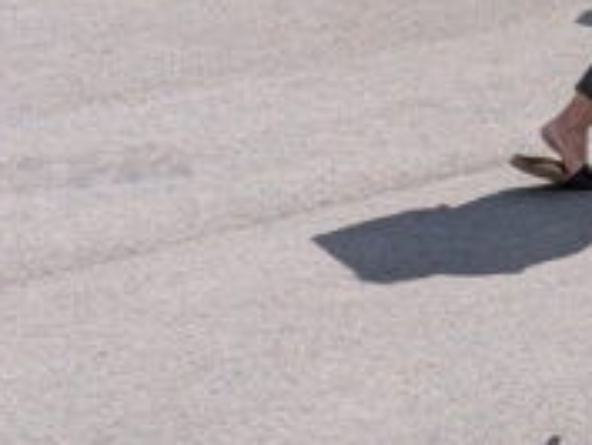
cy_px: -336
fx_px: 3080
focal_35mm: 180
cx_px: 569
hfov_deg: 10.9
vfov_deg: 8.0
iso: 22
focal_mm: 6.9
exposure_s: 1/1112
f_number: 1.68
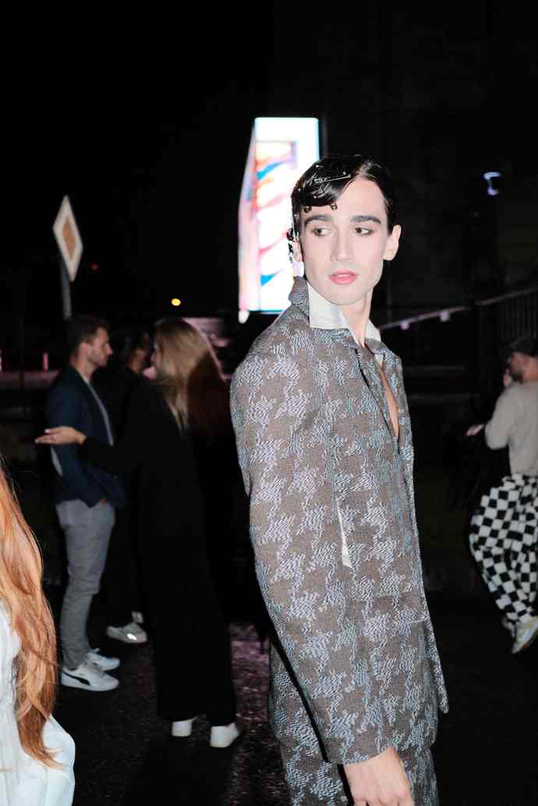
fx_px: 785
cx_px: 269
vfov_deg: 54.4
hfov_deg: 37.9
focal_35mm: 35
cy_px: 403
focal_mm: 23
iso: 640
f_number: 2.2
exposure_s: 1/100
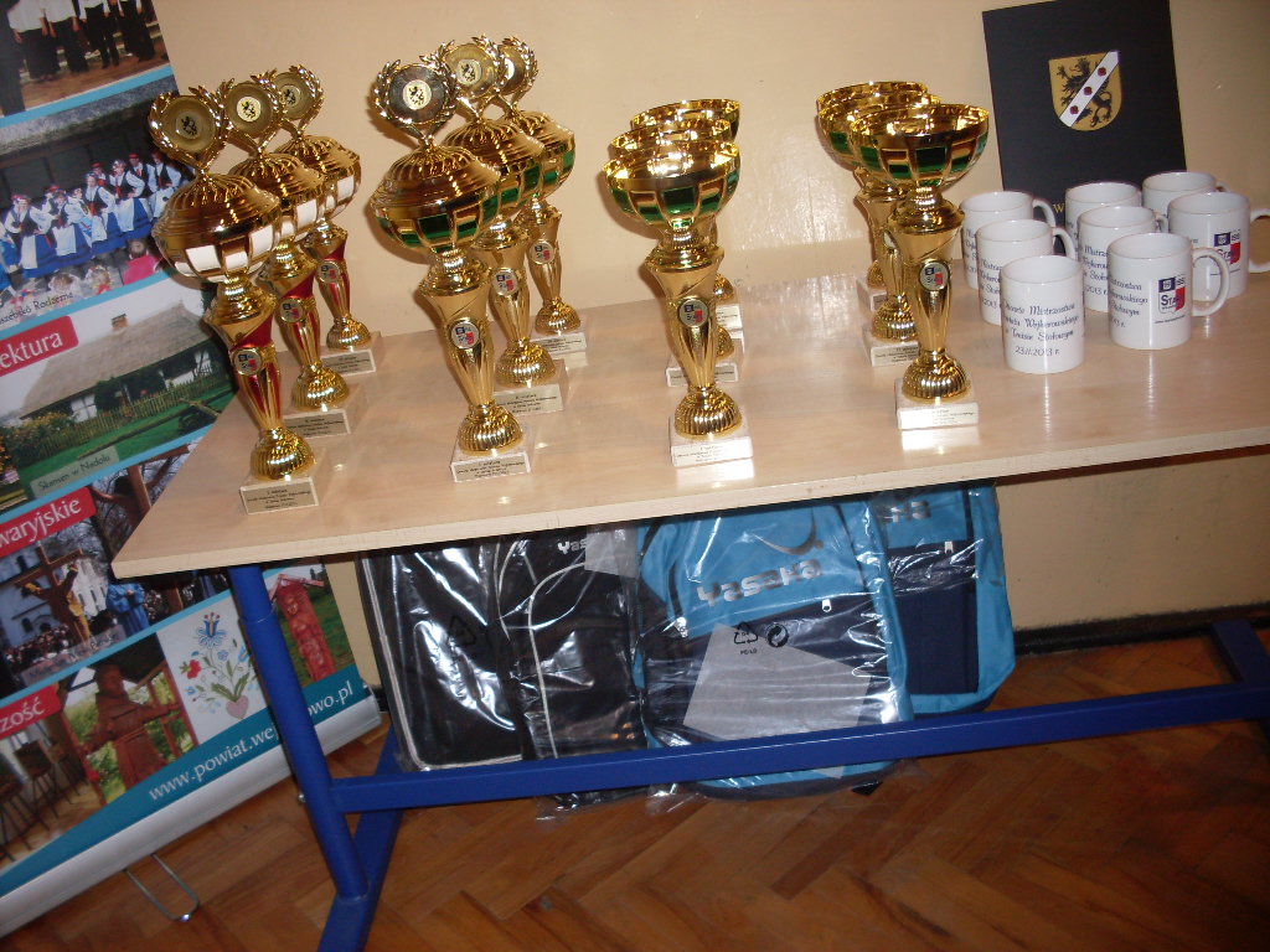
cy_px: 476
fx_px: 1394
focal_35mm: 38
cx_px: 635
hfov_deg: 49.0
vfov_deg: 37.7
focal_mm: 6.3
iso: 100
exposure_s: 1/45
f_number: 2.8
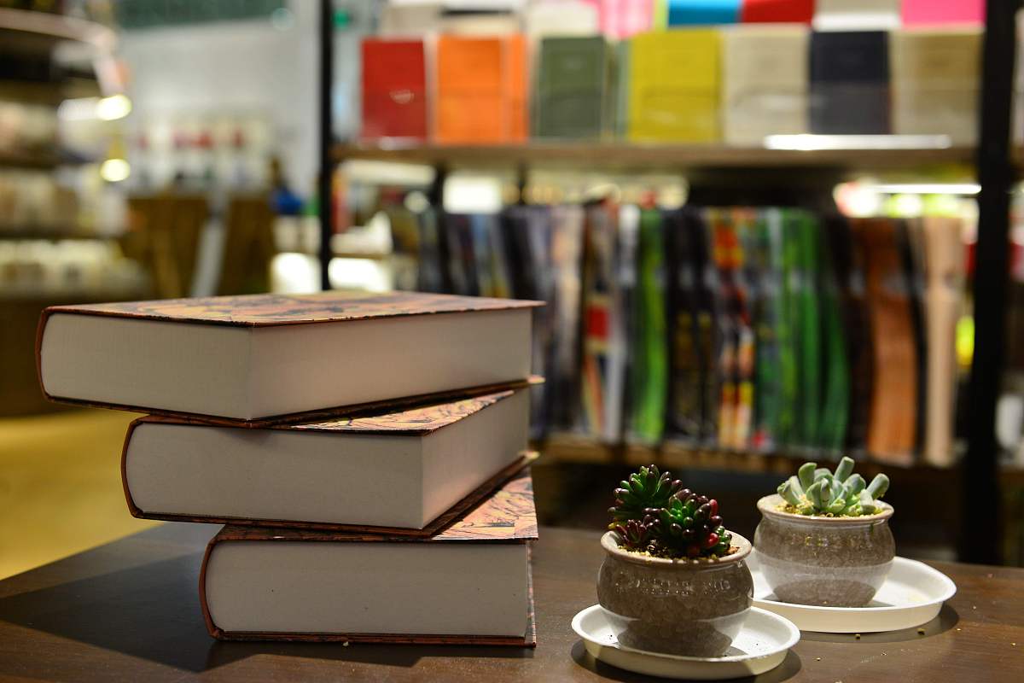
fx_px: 1479
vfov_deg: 26.0
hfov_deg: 38.2
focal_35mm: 52
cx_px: 512
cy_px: 342
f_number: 4.5
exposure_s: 1/100
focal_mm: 52
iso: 800
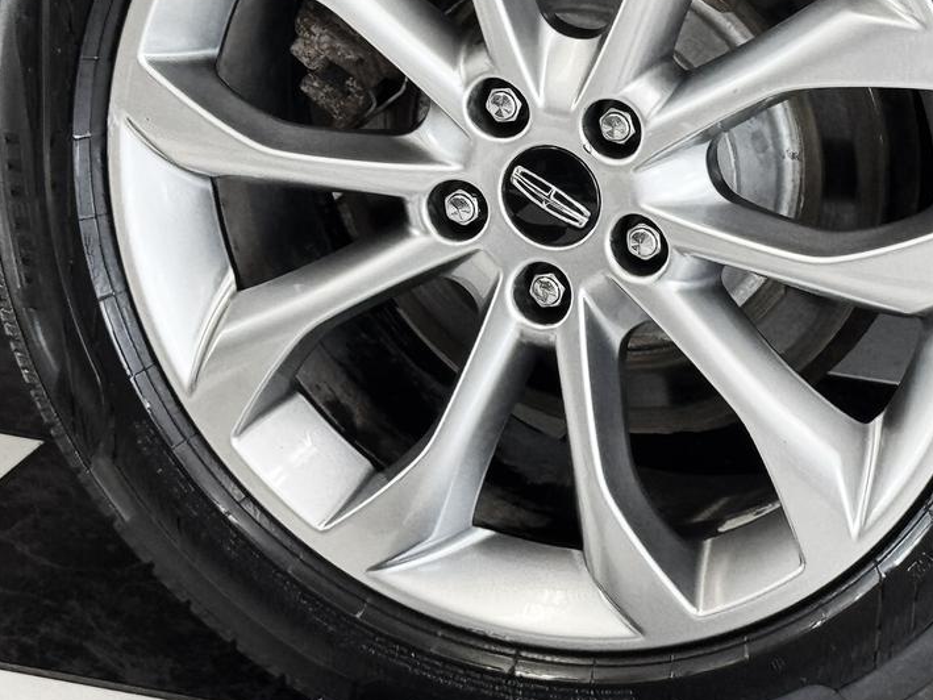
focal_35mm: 175
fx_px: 4718
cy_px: 150
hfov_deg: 11.3
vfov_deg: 8.5
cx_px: 630
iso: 160
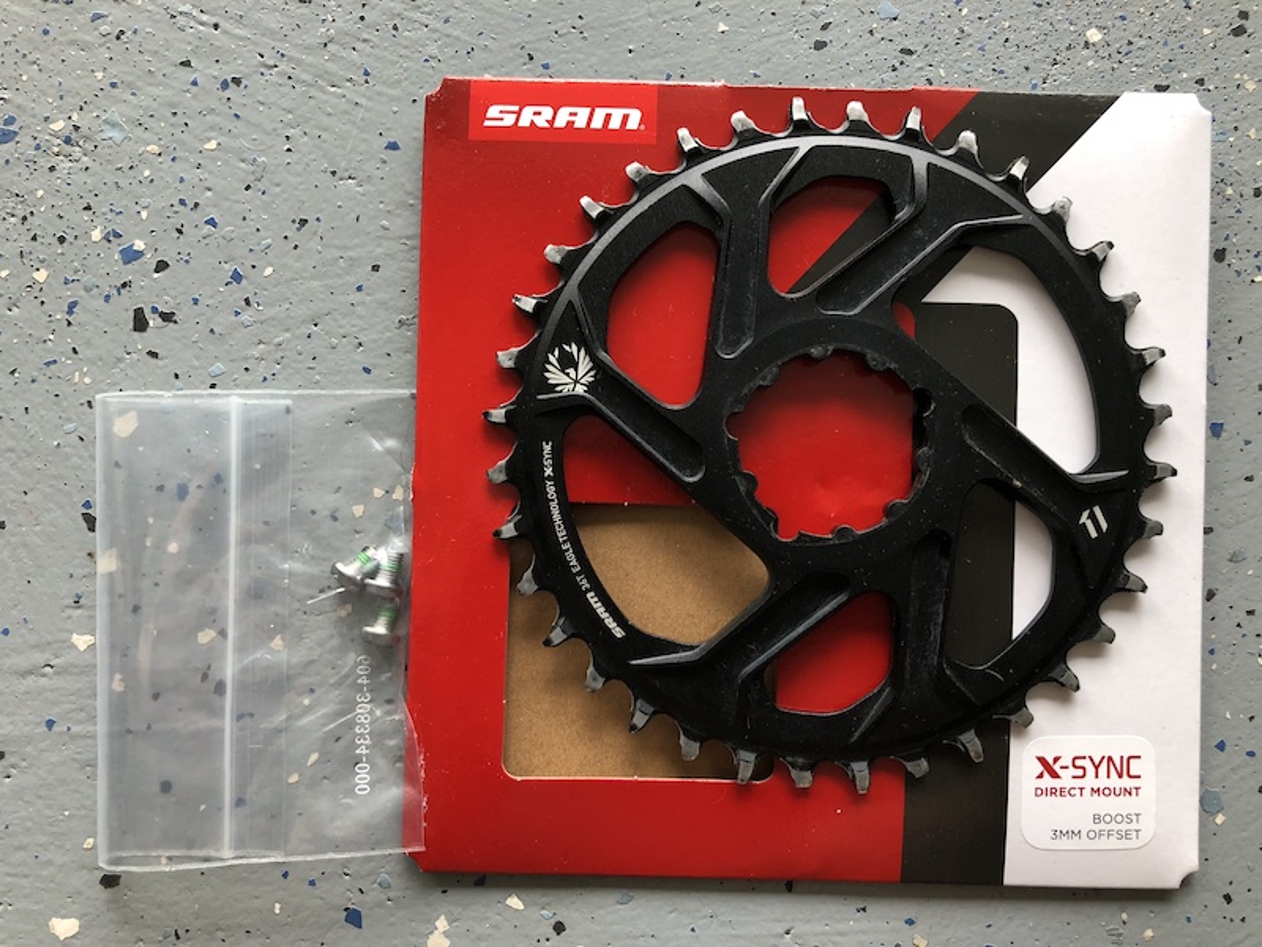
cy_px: 474
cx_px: 631
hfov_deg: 61.7
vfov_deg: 48.2
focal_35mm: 29
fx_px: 1057
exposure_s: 1/120
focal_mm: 3.99
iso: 40
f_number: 1.8
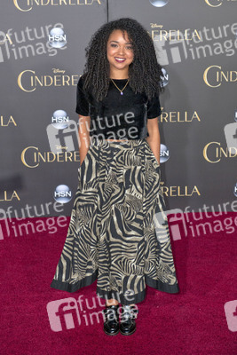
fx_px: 592
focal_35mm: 60
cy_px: 178
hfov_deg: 22.6
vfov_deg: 33.4
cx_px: 118
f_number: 4
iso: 400
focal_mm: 60
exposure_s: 1/400
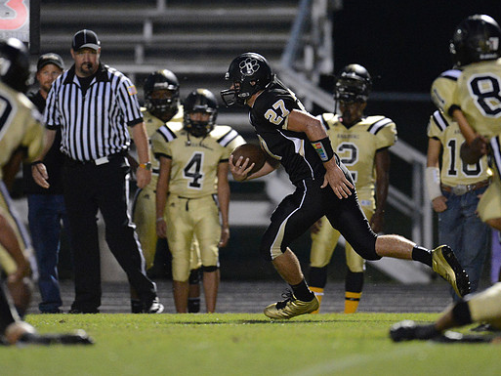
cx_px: 229
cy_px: 188
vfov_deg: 3.4
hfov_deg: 4.6
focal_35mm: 435
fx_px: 6297
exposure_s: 1/800
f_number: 2.8
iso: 12800
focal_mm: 400
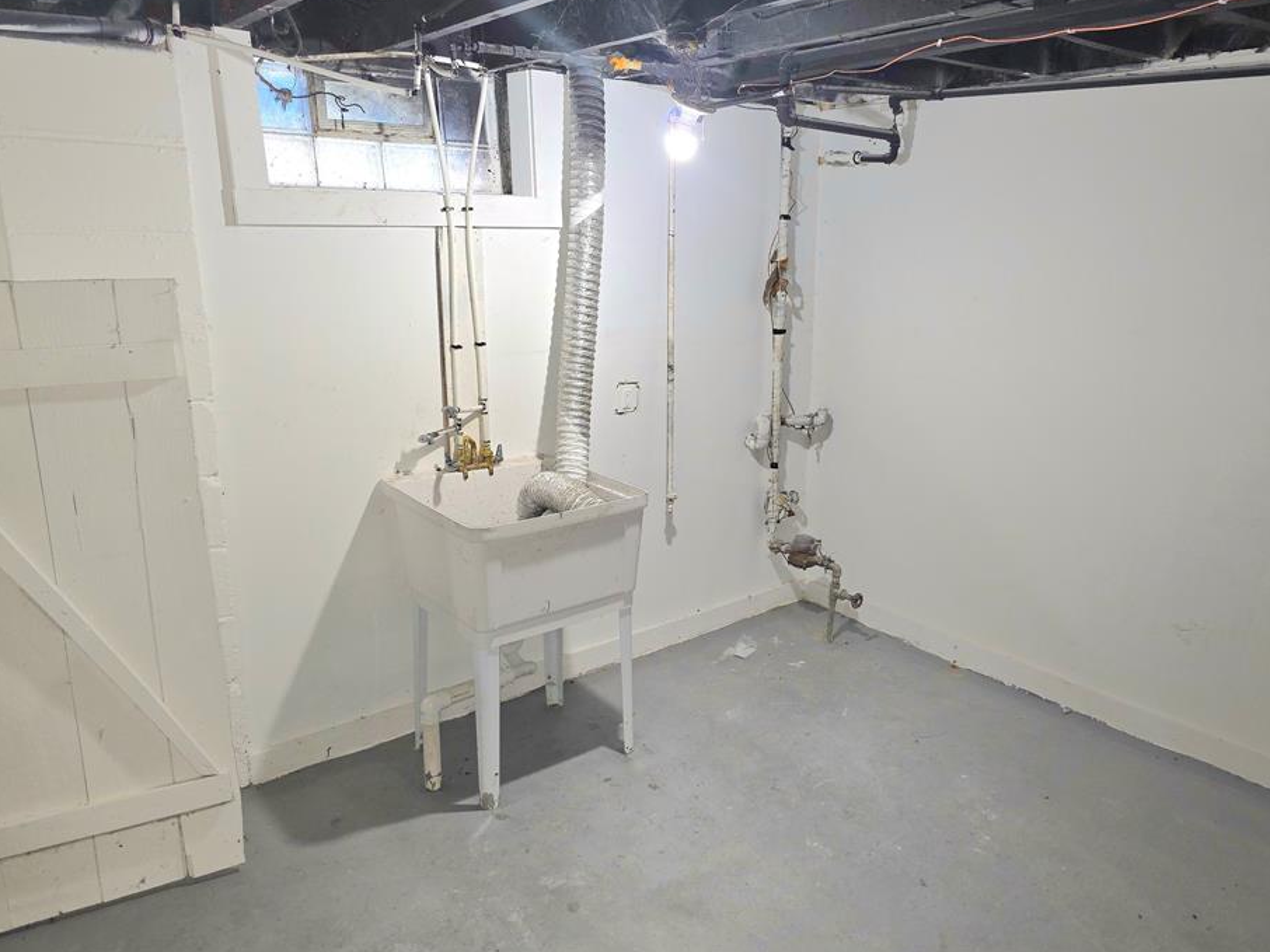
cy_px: 472
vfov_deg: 53.0
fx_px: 954
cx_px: 690
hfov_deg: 67.2
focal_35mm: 26
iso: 100
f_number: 1.7
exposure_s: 1/30
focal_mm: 6.3
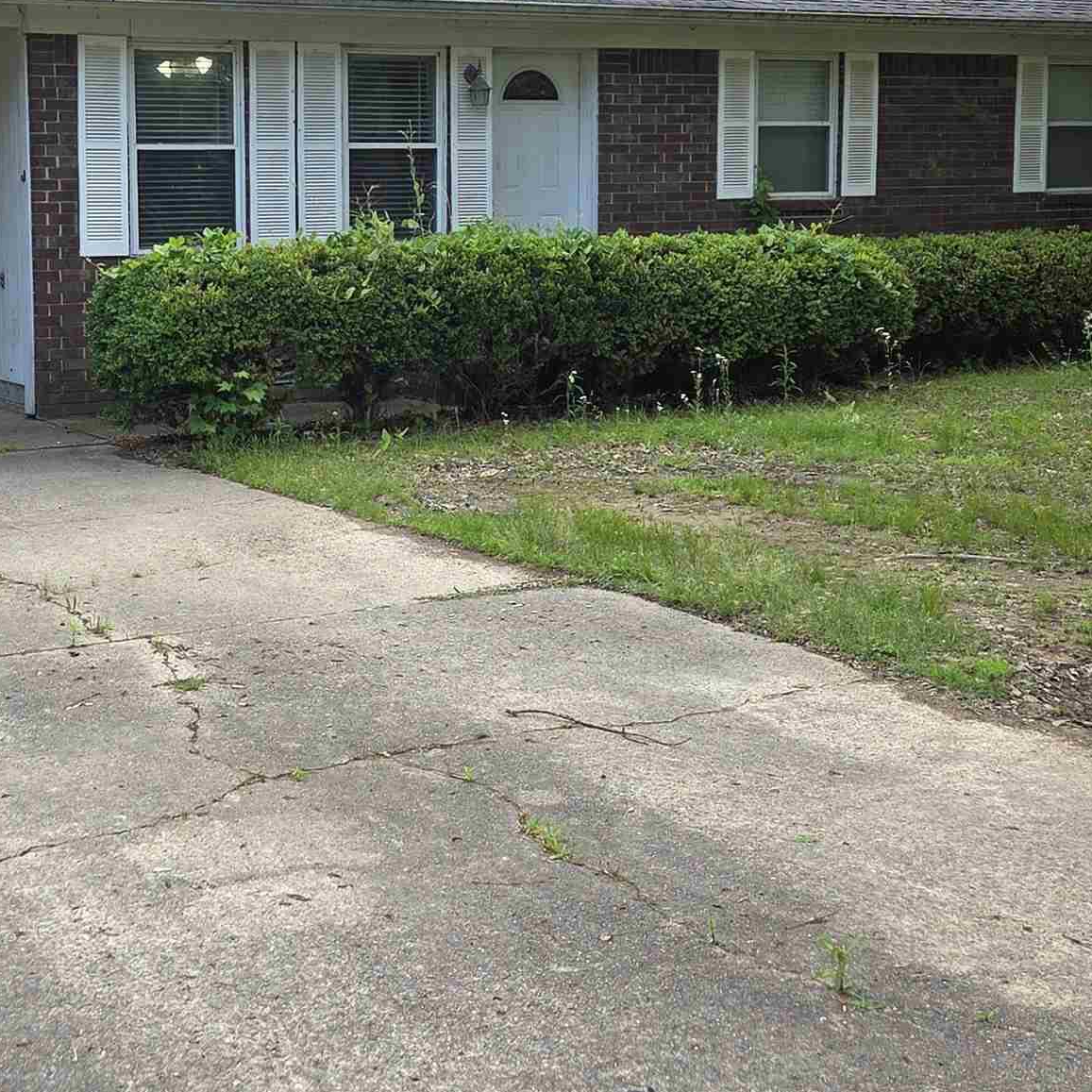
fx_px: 1927
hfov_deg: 30.9
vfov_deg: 31.4
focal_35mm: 54
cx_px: 236
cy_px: 359
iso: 40
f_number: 1.8
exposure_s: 1/180
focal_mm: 5.4
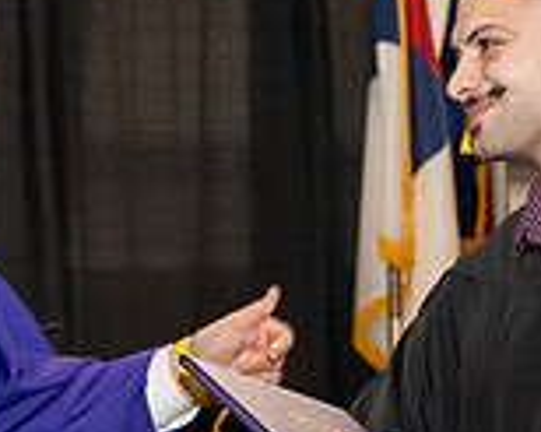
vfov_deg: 6.2
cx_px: 183
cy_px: 290
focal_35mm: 248
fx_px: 3968
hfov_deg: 7.8
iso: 2000
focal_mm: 70
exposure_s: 1/200
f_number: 5
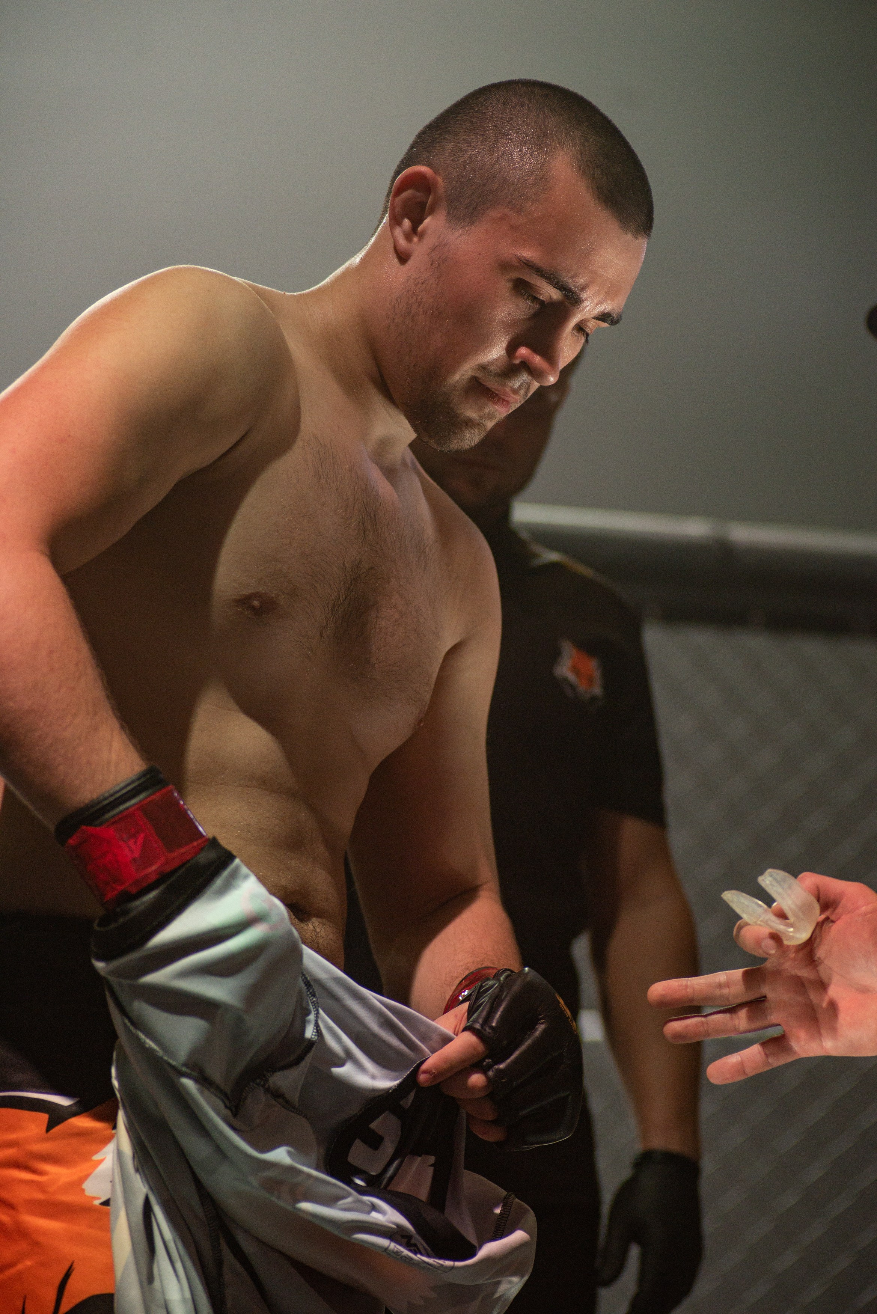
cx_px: 438
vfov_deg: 17.6
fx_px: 4235
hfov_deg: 11.8
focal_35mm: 116
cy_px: 657
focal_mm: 116
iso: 2000
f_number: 4
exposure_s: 1/1250
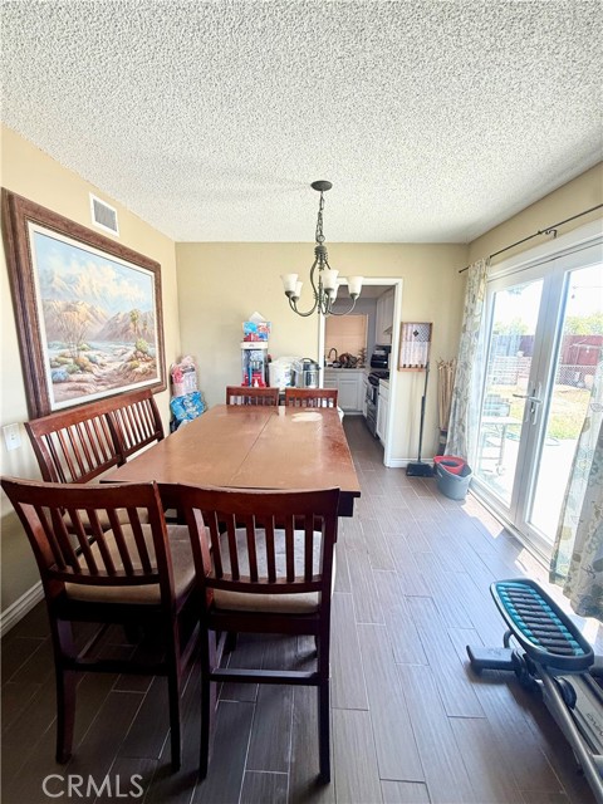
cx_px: 302
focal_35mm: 14
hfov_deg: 85.7
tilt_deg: -9.4
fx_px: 325
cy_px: 402
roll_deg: -1.1
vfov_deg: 102.1
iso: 125
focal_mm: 2.22
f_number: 2.2
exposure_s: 1/99
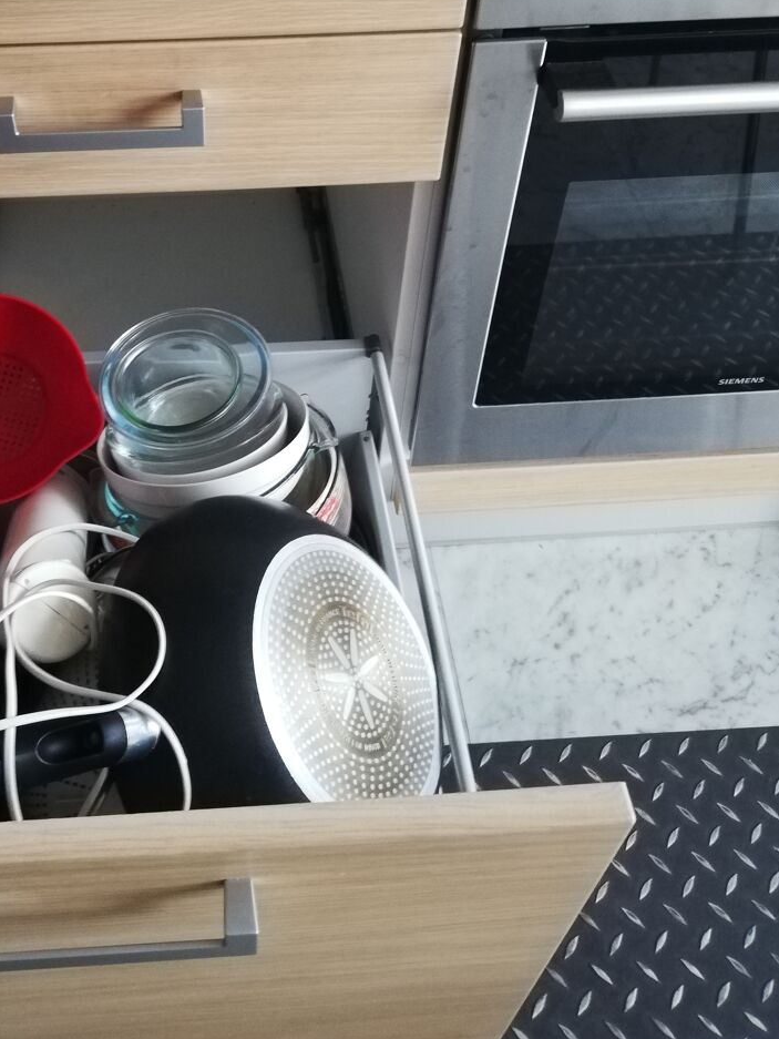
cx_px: 233
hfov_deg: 38.0
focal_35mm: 37
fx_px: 1110
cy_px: 315
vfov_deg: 48.9
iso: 640
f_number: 2.2
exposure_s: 1/16.7
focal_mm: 3.81
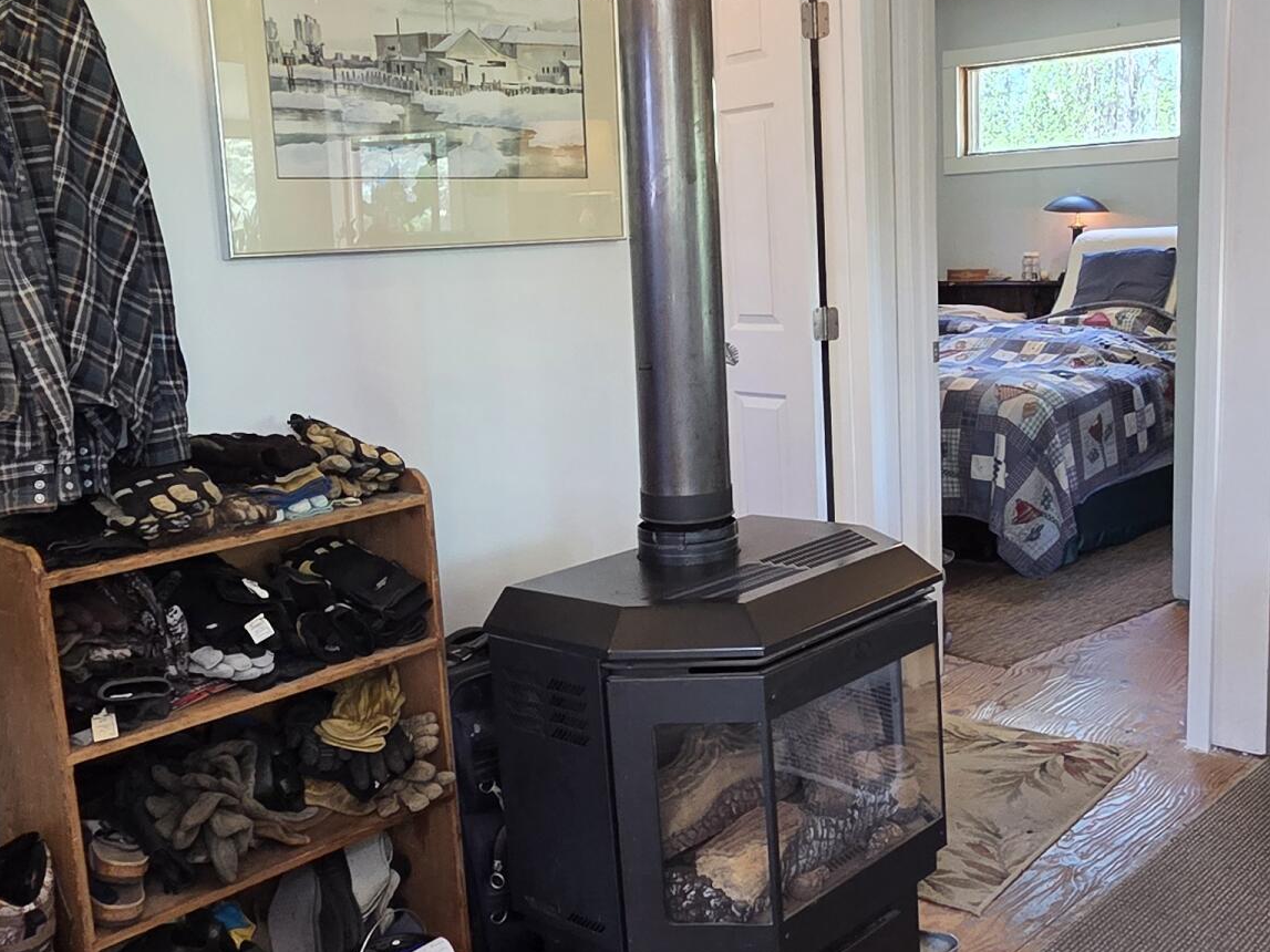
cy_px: 467
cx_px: 682
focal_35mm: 34
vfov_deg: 41.8
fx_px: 1247
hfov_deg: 53.9
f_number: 2.2
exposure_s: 1/60
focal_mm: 2.2
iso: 250
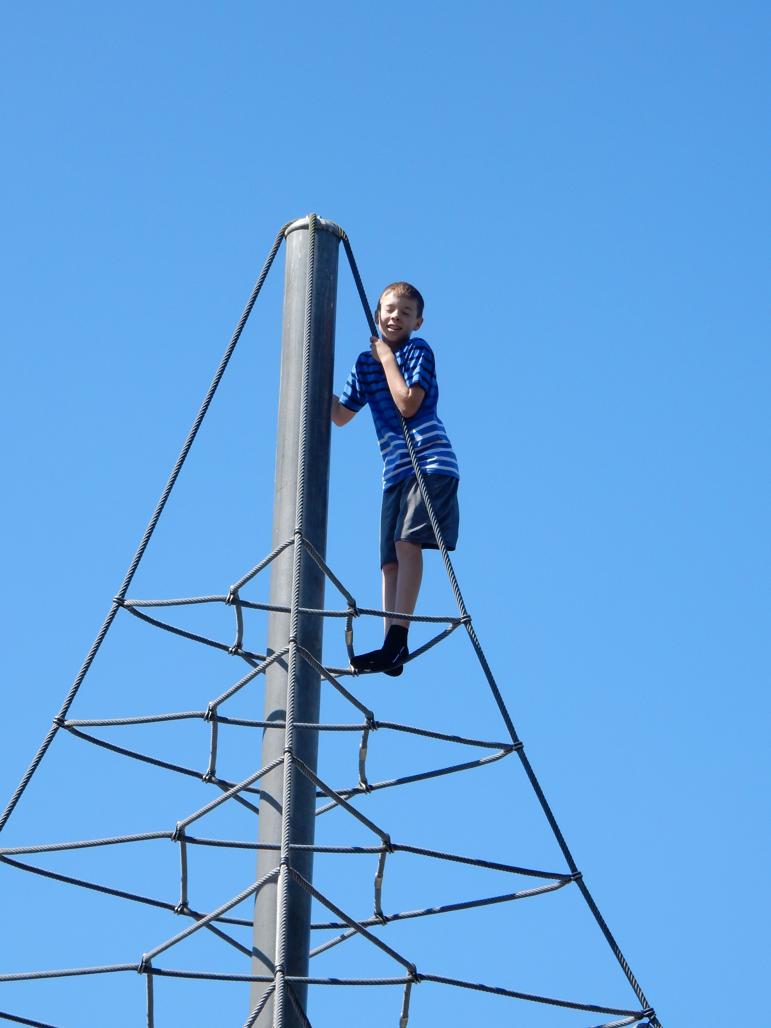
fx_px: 4188
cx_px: 387
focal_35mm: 141
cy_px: 514
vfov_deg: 14.0
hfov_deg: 10.5
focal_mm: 24.7
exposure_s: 1/400
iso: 125
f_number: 6
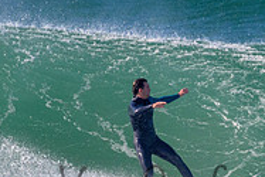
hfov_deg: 0.8
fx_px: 18277
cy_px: 175
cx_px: 205
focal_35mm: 2481
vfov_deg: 0.6
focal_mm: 800
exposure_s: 1/2000
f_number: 11
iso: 2000
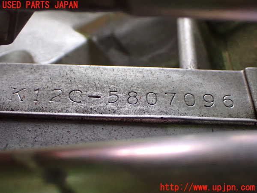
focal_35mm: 47
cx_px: 128
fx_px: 349
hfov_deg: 40.4
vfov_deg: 30.9
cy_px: 96
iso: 800
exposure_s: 1/80
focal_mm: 8.4
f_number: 3.1
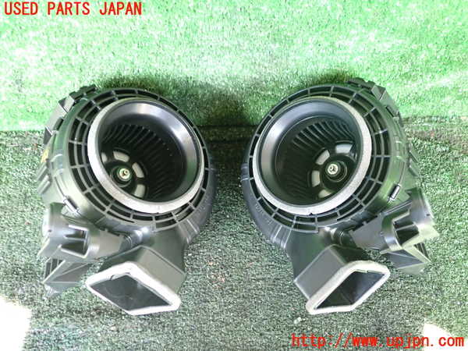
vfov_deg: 46.8
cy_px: 176
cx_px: 234
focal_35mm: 30
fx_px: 406
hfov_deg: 60.0
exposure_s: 1/30
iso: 400
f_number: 2.3
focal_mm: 5.4
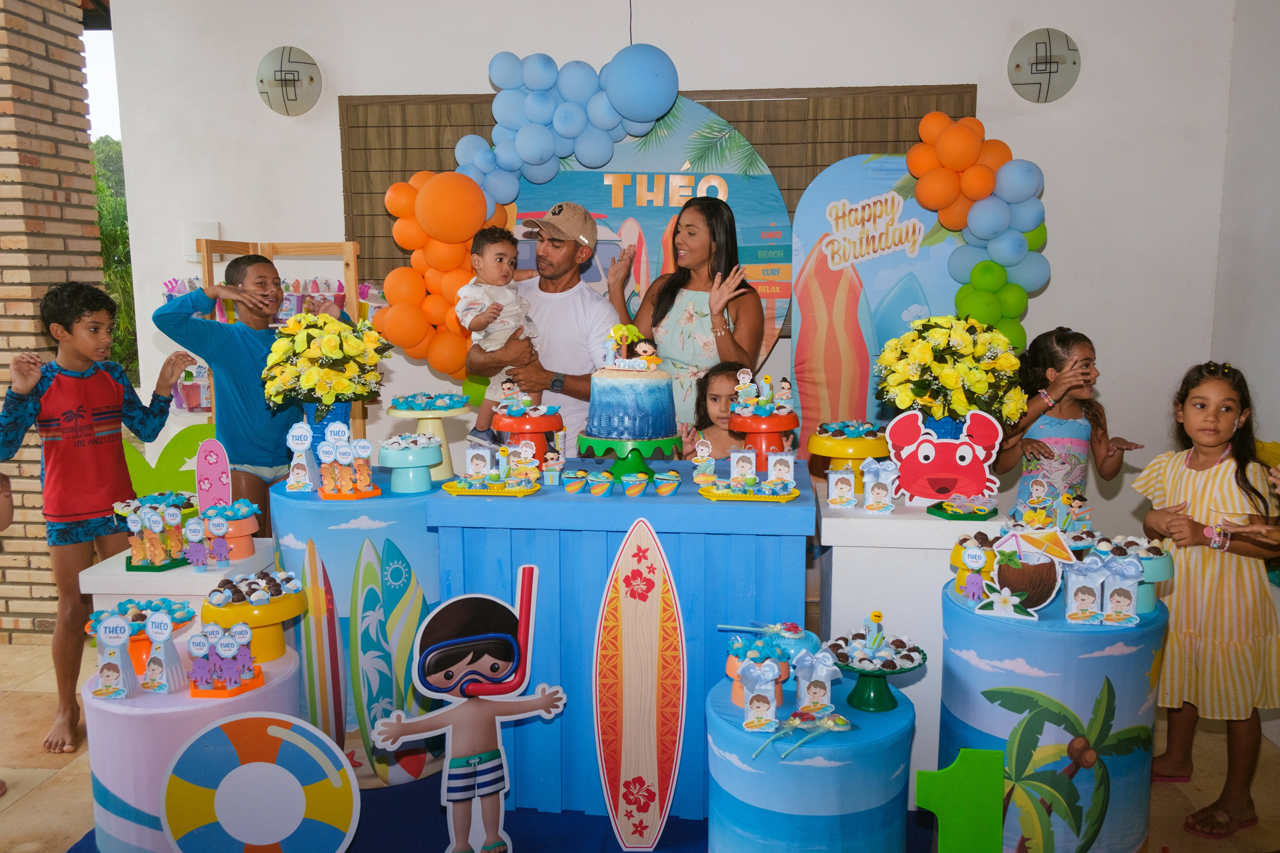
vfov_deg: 47.9
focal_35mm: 27
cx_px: 640
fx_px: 960
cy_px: 426
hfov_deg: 67.4
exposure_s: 1/400
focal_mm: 18
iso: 1000
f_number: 4
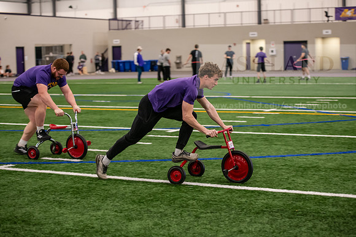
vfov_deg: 19.5
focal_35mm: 70
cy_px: 118
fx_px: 692
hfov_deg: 28.8
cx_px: 178
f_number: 3.2
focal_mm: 70
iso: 2000
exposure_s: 1/200
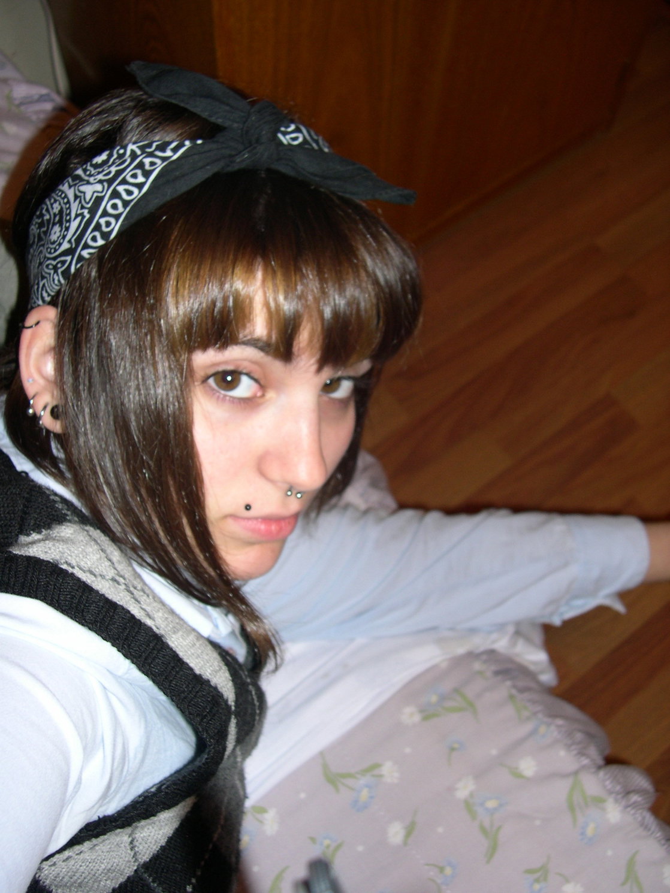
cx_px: 335
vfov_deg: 49.0
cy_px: 446
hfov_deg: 37.7
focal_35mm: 38
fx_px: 981
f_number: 2.8
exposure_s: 1/60
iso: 100
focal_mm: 8
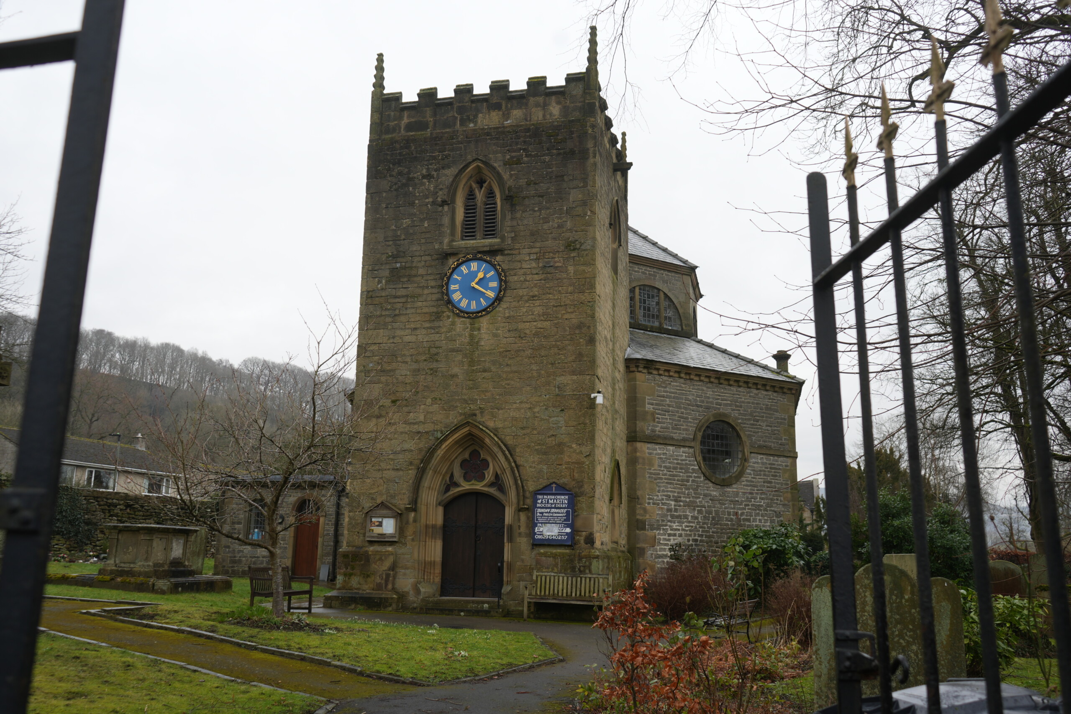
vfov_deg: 45.0
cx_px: 536
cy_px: 357
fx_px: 863
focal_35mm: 29
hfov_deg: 63.7
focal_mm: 29
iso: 100
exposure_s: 1/100
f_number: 4.5
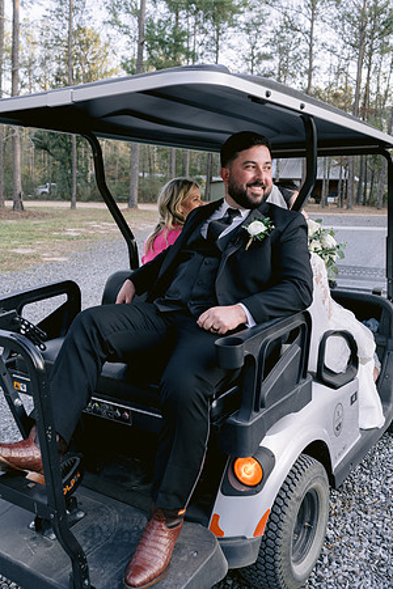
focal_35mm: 35
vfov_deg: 54.4
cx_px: 196
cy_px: 294
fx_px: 573
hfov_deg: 37.9
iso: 400
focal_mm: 35
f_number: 5.6
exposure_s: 1/100
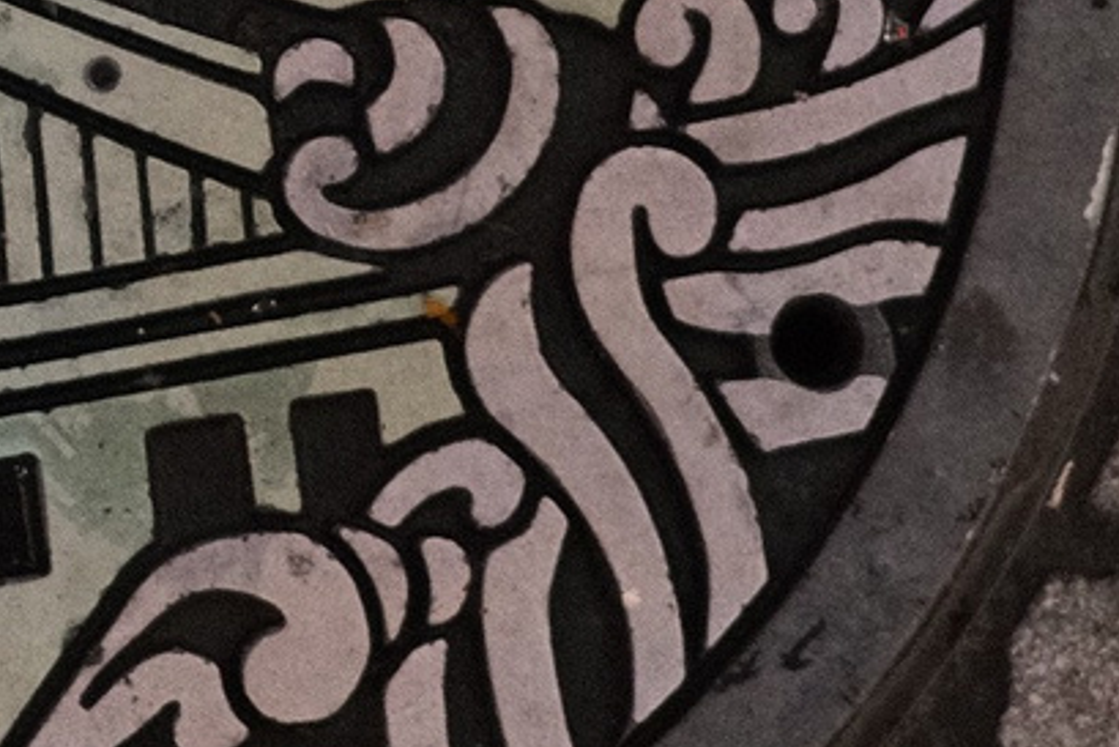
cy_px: -220
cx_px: -186
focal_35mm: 169
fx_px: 5255
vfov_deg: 8.0
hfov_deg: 11.9
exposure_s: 1/180
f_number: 2
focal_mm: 18
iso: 1600
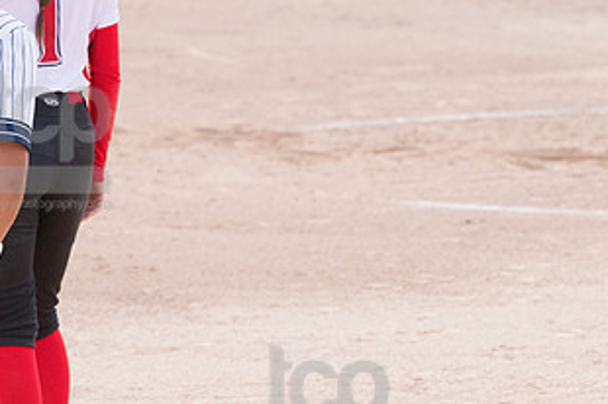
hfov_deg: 4.3
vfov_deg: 2.9
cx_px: 51
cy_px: 141
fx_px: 8047
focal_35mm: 477
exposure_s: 1/1600
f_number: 5.6
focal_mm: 170
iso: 1600
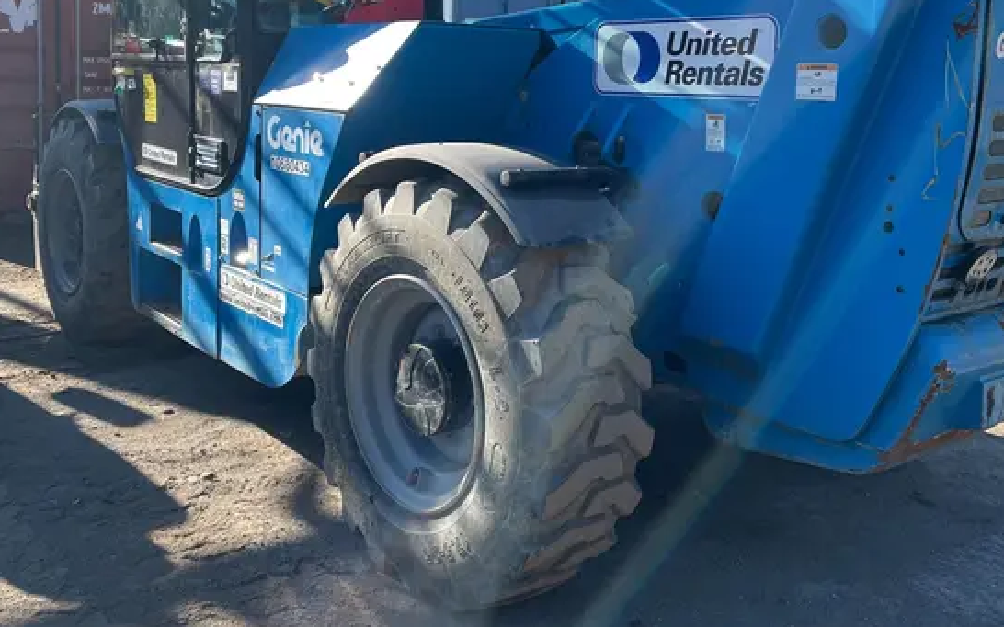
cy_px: 179
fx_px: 1012
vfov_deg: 33.9
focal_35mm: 37
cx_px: 500
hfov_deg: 52.8
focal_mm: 5.1
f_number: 1.6
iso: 50
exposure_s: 1/438
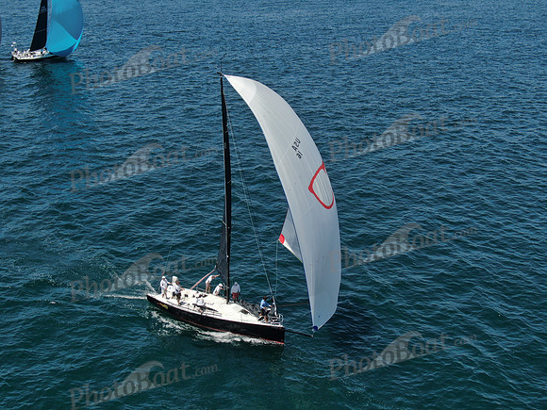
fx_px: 758
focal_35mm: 48
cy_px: 205
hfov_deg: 39.7
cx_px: 274
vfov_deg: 30.3
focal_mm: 8.6
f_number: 3.8
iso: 100
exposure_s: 1/1000
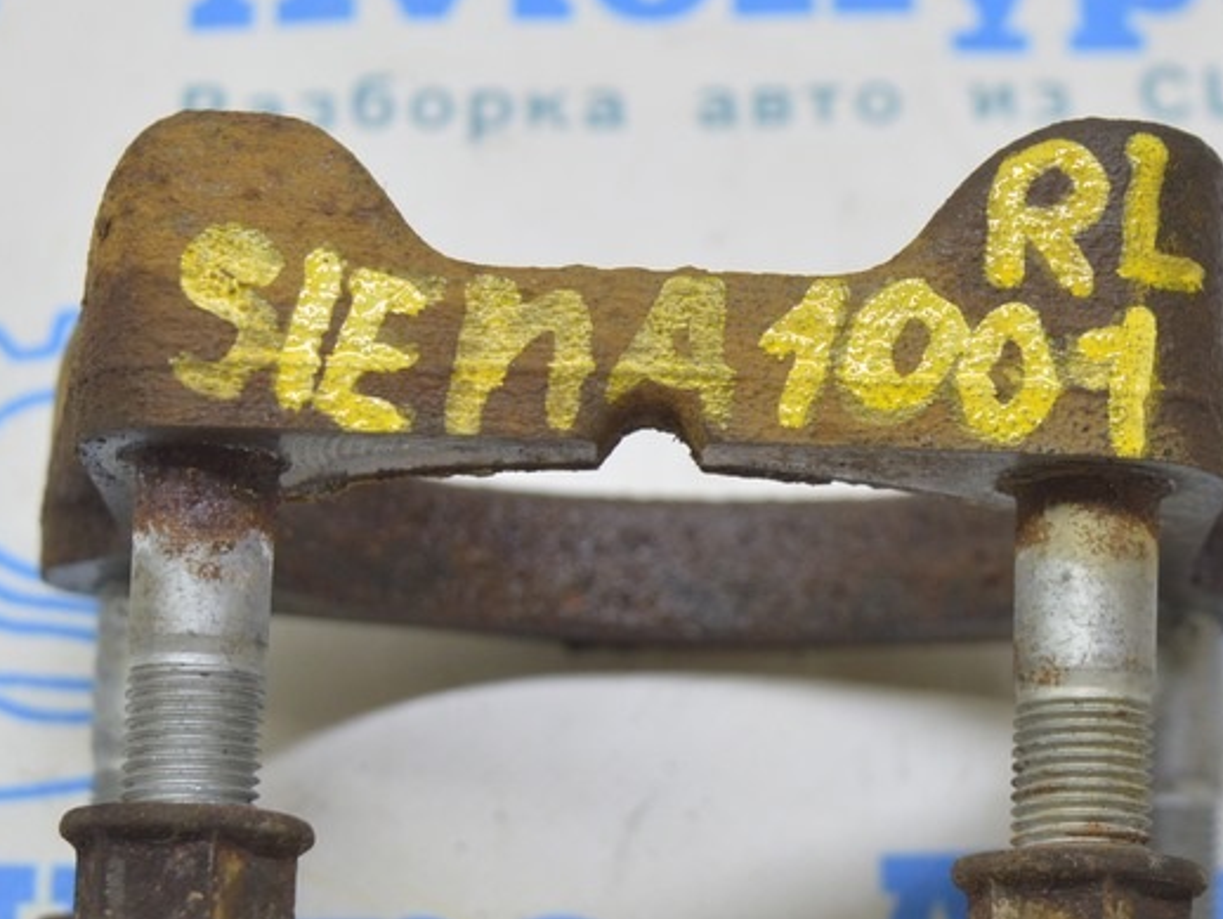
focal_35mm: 131
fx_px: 4630
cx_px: 522
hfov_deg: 15.0
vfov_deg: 11.3
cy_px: 514
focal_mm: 46
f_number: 5.6
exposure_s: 1/20
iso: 400
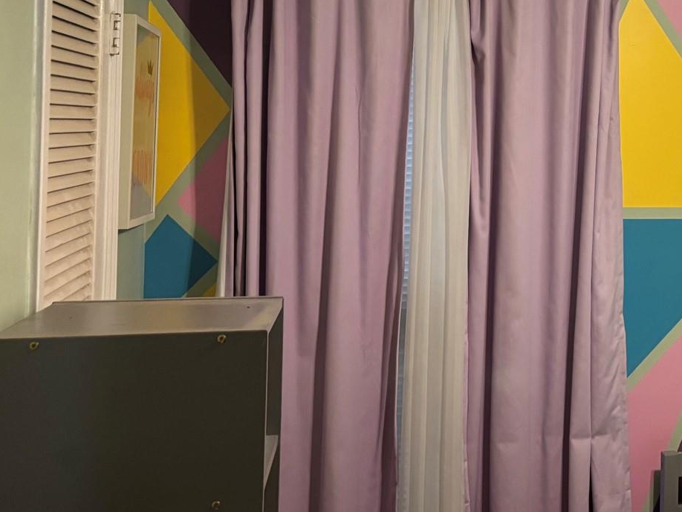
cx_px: 700
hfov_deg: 30.6
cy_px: 94
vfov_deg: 24.8
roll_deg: -0.5
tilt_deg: +0.5
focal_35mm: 58
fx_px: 1143
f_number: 1.6
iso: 250
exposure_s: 1/60
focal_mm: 5.96
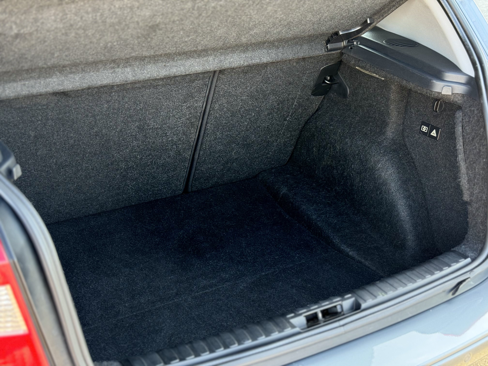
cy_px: 183
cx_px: 244
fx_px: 677
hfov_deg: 39.7
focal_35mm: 48
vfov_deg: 30.3
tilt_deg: -24.5
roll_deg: +0.3
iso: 100
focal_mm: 6.76
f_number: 1.78
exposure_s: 1/90
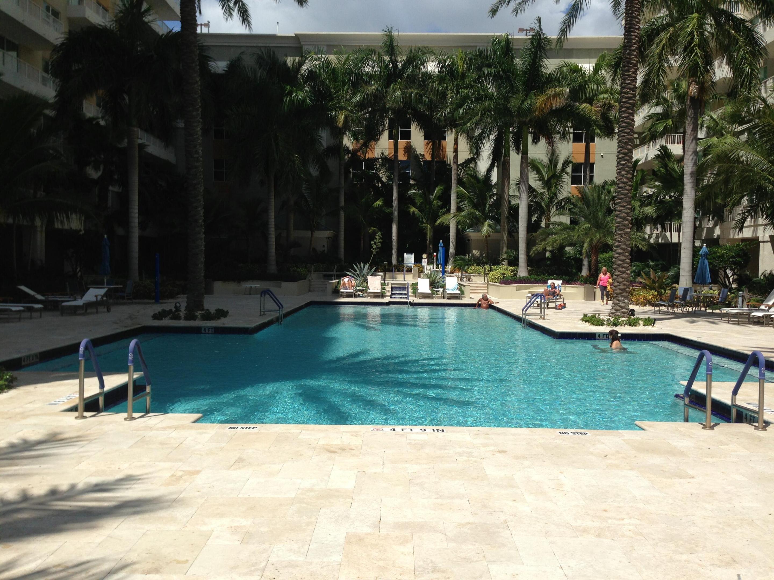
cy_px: 290
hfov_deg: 55.4
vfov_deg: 42.9
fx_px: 738
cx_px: 387
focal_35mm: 33
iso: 50
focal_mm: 4.13
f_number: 2.4
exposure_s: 1/2463
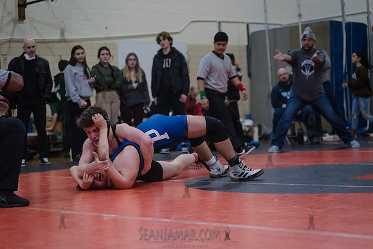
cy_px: 124
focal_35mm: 80
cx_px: 186
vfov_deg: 17.1
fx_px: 829
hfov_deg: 25.4
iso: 8000
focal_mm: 80
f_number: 3.2
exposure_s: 1/400
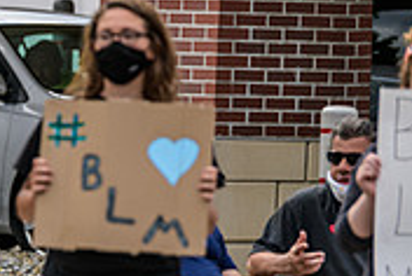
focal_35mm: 658
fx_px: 7543
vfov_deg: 2.1
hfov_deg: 3.1
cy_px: 275
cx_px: -194
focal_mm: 200
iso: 200
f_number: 4.5
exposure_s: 1/1000
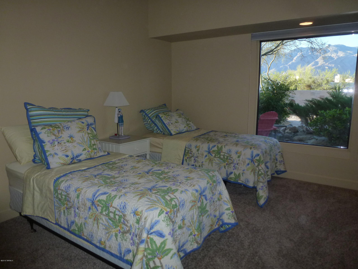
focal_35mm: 24
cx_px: 179
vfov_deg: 56.8
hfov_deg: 71.6
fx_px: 248
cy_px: 134
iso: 160
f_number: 3.3
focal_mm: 4.3
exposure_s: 1/125
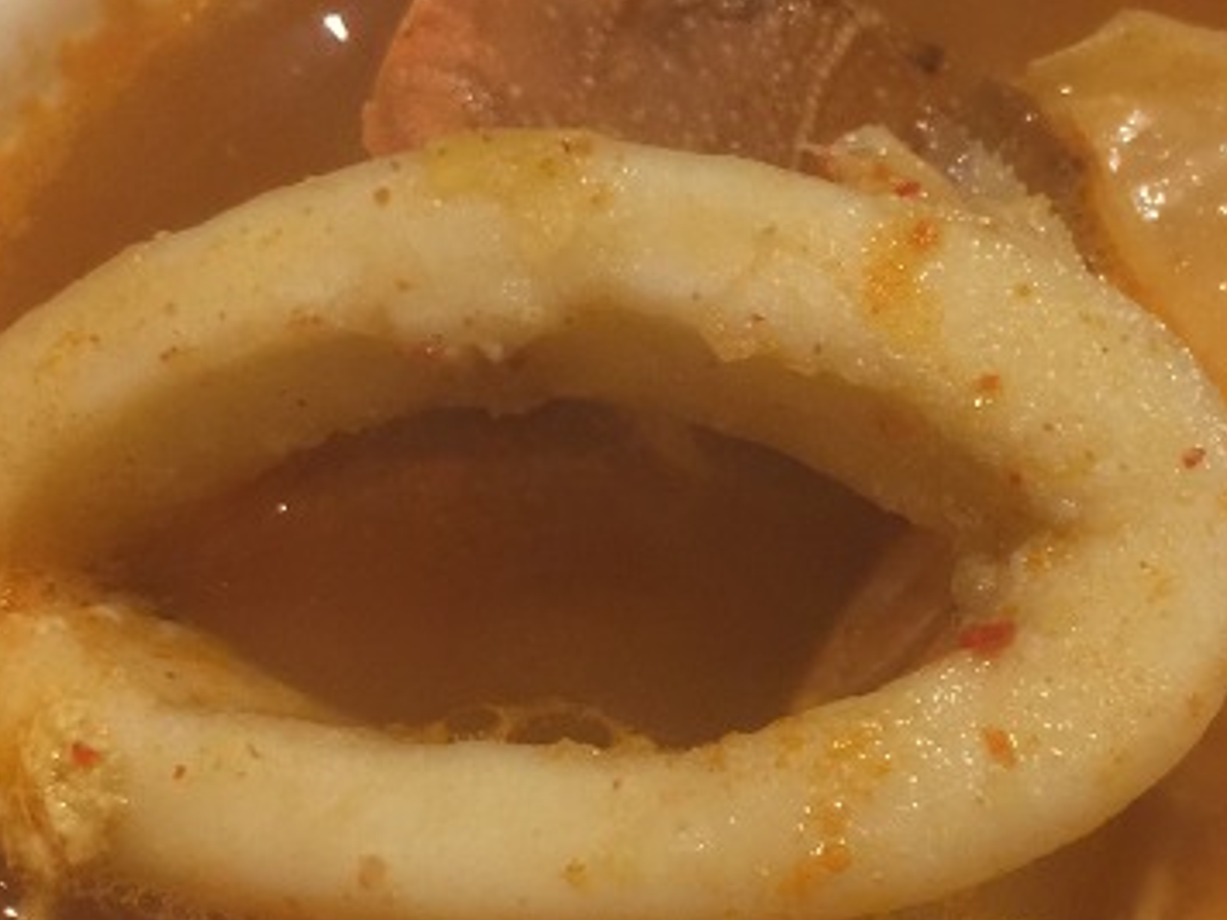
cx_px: 863
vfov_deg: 19.1
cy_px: 613
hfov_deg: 25.1
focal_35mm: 77
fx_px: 2729
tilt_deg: -53.4
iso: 50
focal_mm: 4.15
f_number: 2.2
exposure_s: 1/15
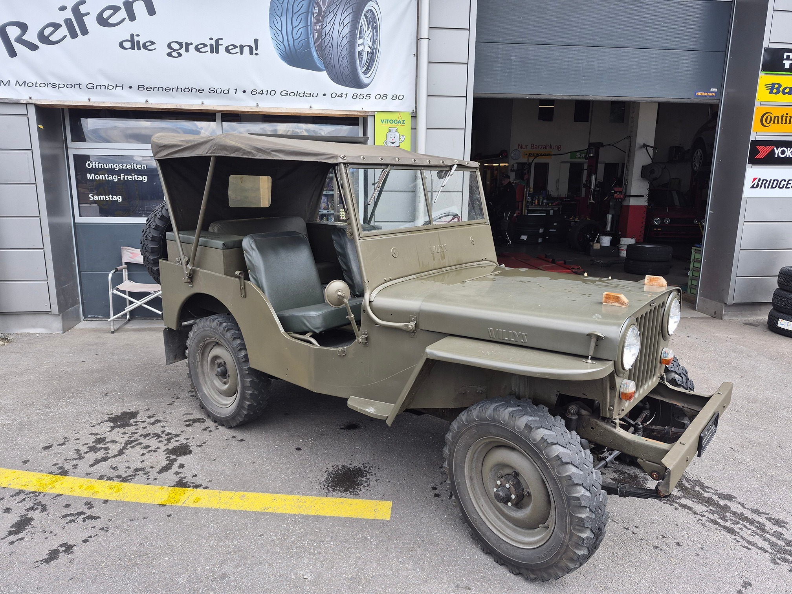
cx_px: 396
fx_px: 526
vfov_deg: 58.9
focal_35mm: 23
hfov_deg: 73.9
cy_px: 297
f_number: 1.8
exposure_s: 1/404
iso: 25
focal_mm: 5.4
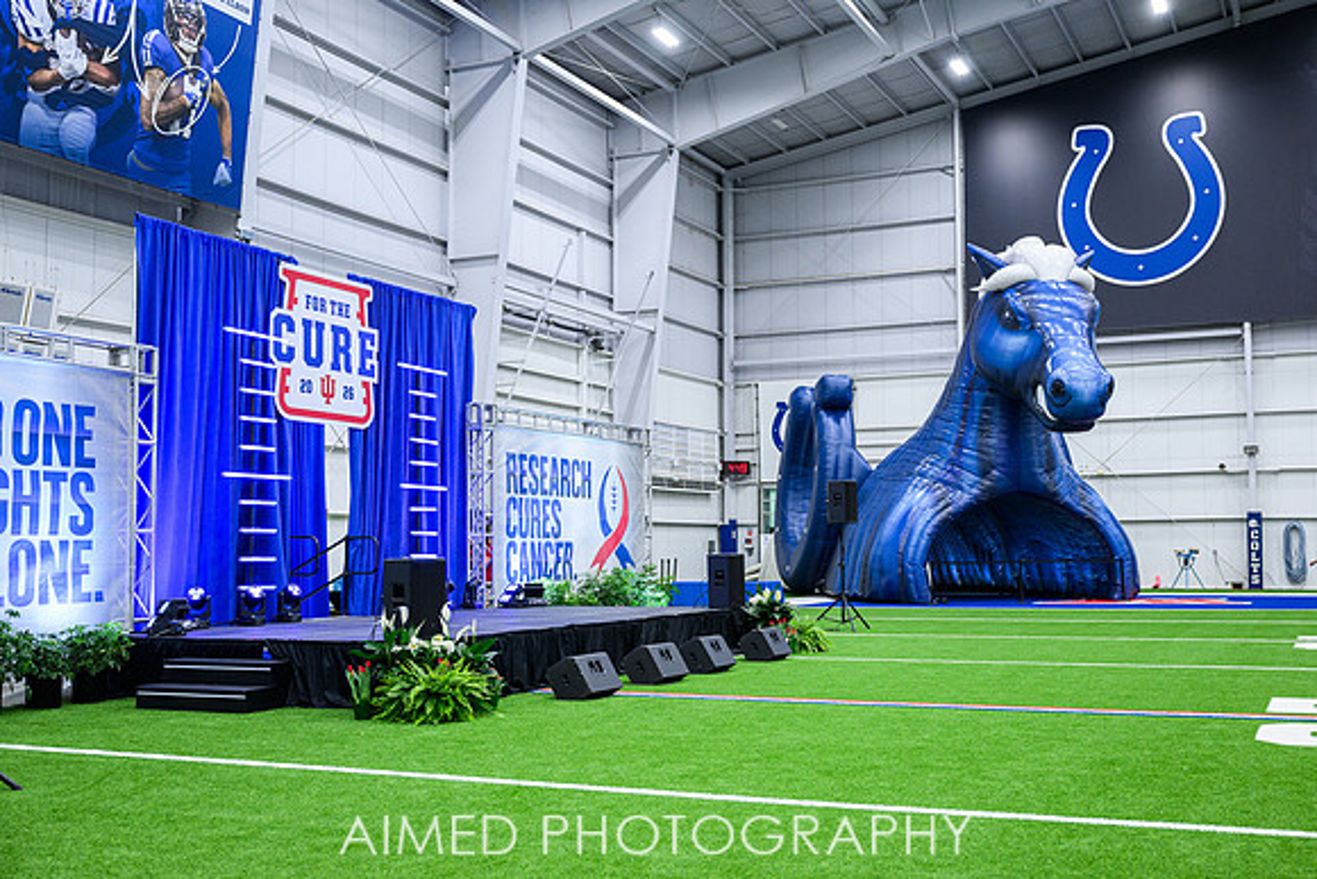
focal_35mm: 37
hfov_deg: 51.6
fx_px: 1361
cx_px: 682
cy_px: 440
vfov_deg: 35.8
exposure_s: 1/200
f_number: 2.8
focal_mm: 35
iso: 1250
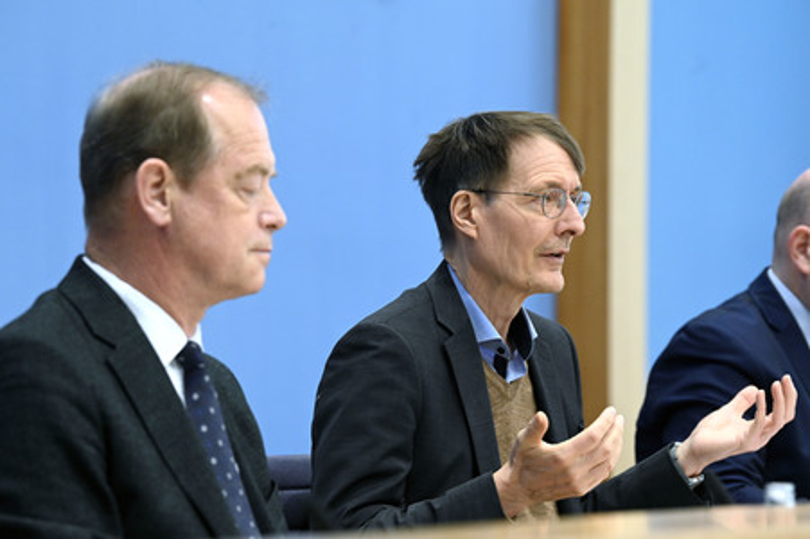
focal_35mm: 175
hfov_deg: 11.8
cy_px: 270
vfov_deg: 7.8
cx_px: 405
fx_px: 3935
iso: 4000
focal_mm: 175
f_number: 5.6
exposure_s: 1/400
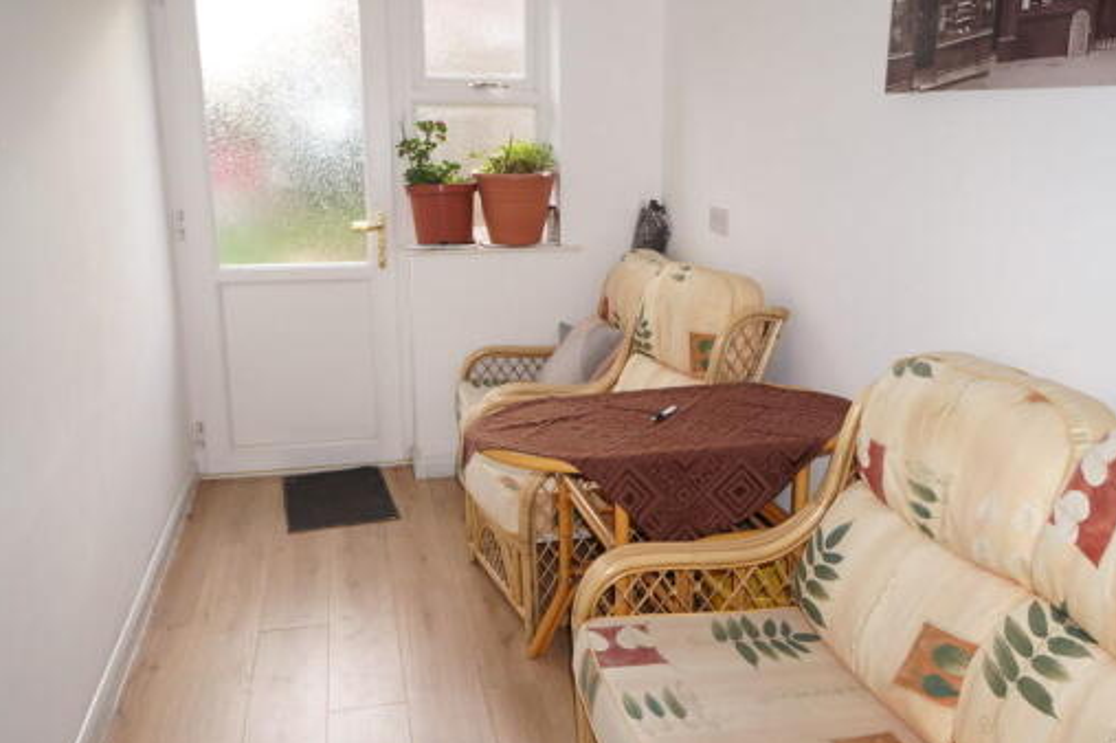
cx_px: 606
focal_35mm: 31
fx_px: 960
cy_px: 389
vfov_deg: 42.3
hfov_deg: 60.2
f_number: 4
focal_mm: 16
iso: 200
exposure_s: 1/60
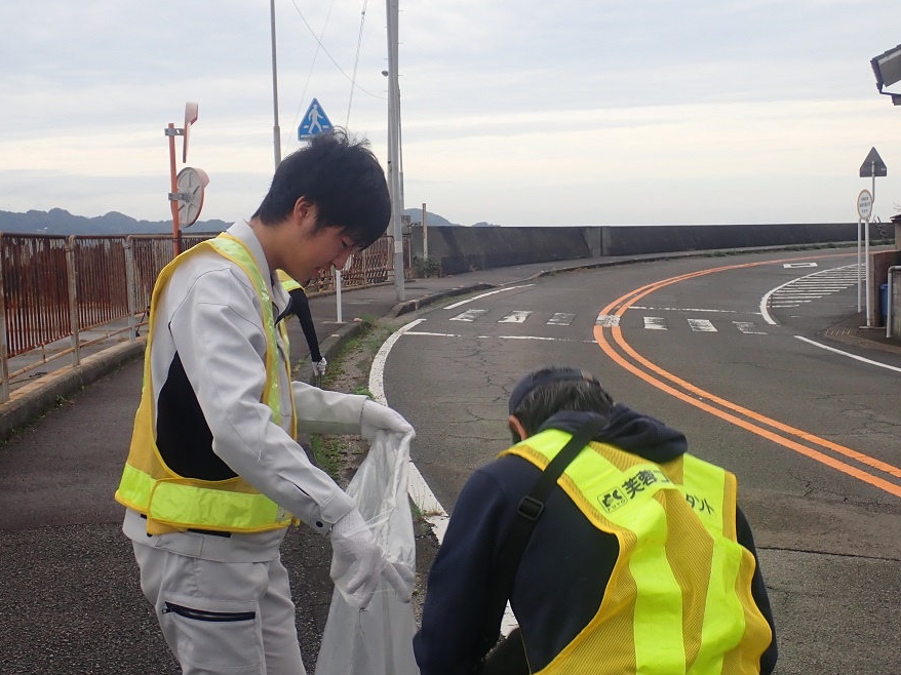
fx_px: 1275
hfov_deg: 38.9
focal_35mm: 49
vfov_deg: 29.7
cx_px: 485
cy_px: 318
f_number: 4
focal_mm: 7.86
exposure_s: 1/160
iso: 100
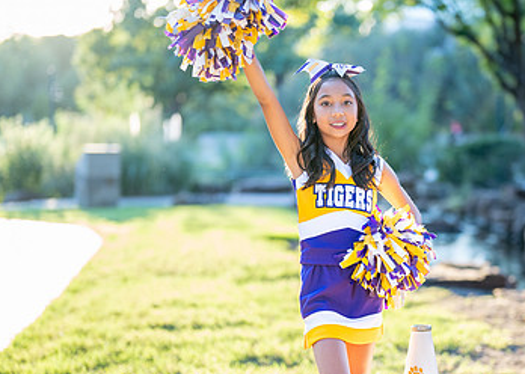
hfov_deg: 21.4
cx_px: 362
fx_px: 1386
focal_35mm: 93
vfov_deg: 15.3
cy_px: 254
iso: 250
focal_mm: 50
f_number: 1.2
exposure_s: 1/500
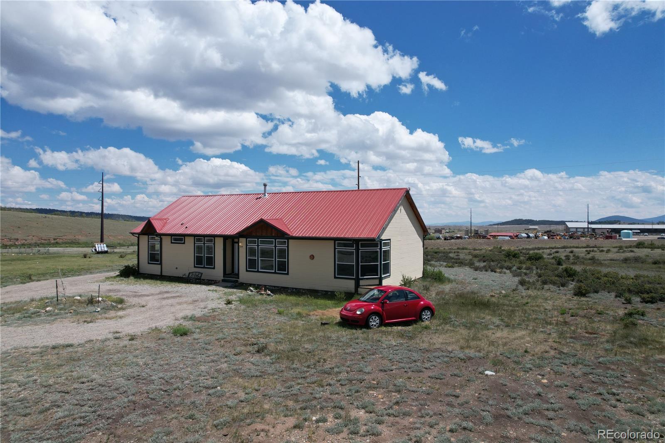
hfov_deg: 78.6
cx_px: 332
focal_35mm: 22
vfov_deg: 57.2
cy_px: 222
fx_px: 406
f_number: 2.8
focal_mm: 8.38
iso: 130
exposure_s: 1/4000
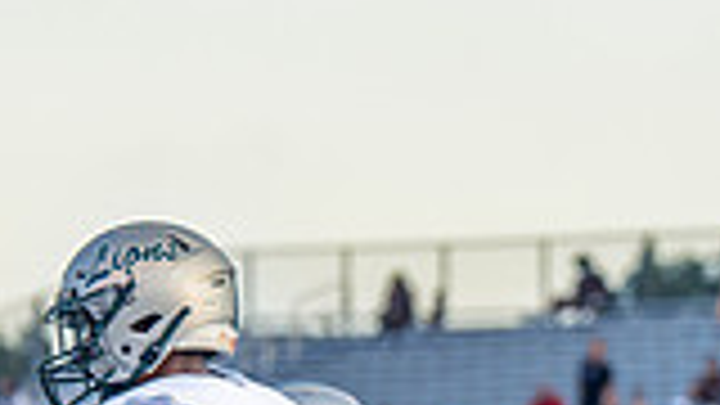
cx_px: 913
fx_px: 8305
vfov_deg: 2.8
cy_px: 797
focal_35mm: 435
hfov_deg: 4.9
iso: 320
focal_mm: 93
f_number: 2.8
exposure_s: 1/1250
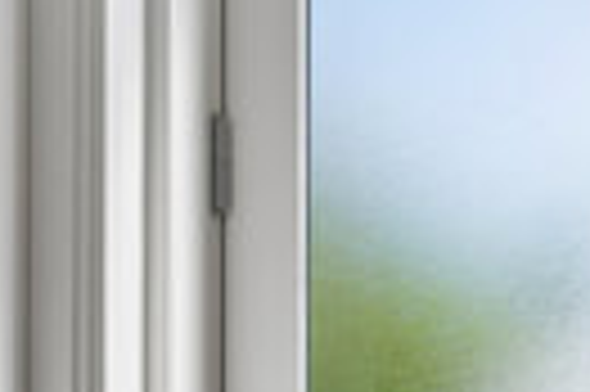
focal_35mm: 98
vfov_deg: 13.3
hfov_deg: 19.7
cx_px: 689
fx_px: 1604
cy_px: 543
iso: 400
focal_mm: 16
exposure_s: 1/320
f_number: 8
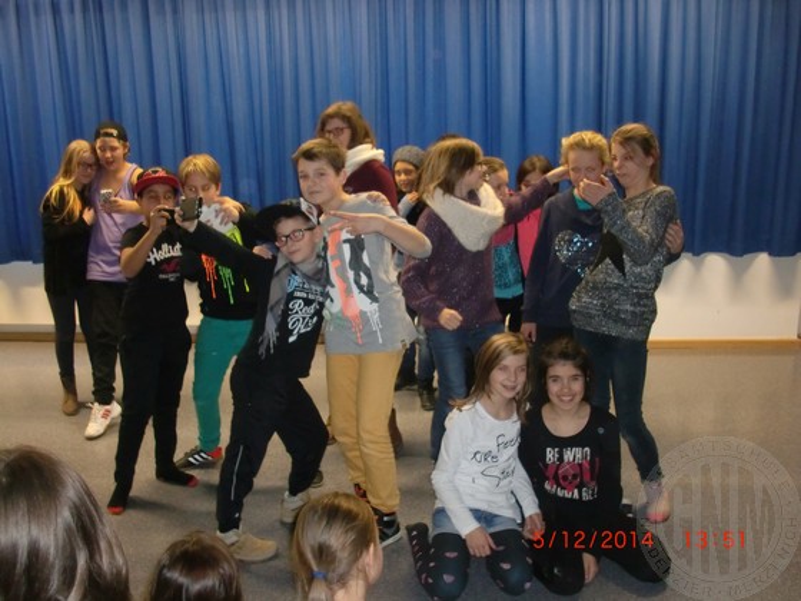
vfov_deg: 39.7
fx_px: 833
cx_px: 400
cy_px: 300
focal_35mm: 36
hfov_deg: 51.4
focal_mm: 6.3
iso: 400
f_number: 2.8
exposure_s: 1/30
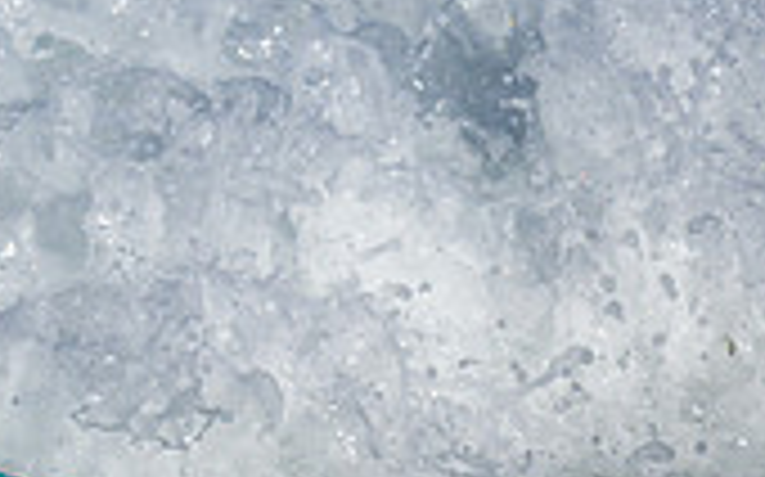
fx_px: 79631
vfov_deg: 0.3
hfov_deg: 0.6
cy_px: 513
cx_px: -212
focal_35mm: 3822
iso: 250
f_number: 8
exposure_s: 1/2000
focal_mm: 800
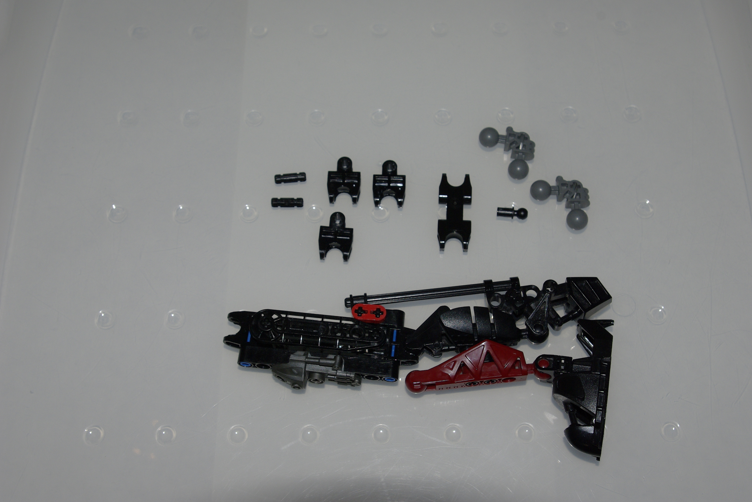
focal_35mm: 48
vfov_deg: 28.4
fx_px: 992
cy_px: 250
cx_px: 379
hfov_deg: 41.5
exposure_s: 1/45
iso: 400
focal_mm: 31
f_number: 8
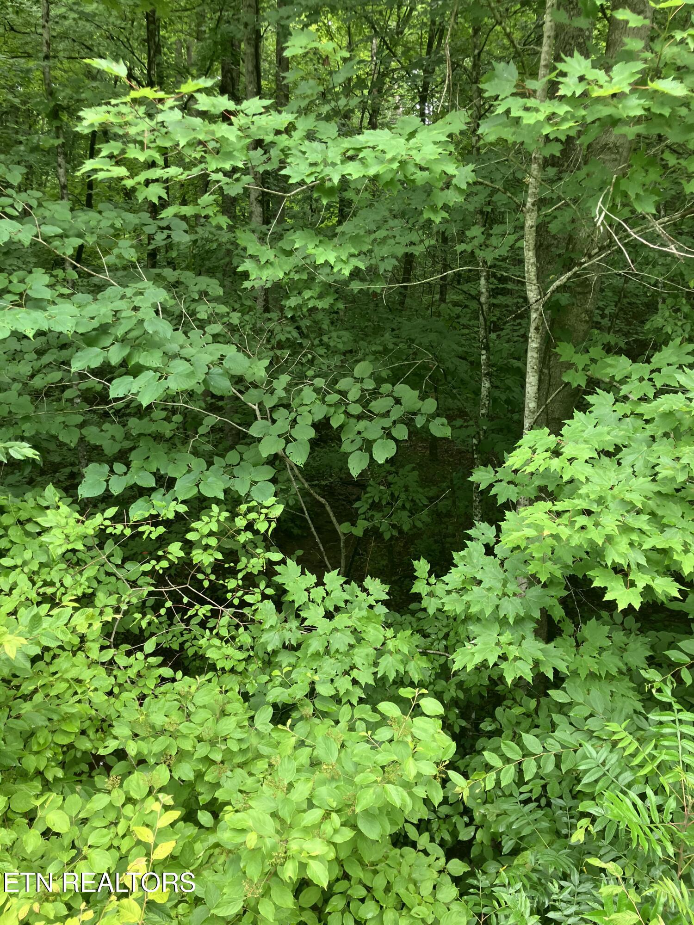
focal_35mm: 28
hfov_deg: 49.7
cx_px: 347
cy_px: 462
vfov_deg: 63.4
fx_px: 748
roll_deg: -1.4
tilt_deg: -7.5
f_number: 1.8
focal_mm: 3.99
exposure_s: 1/121
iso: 80
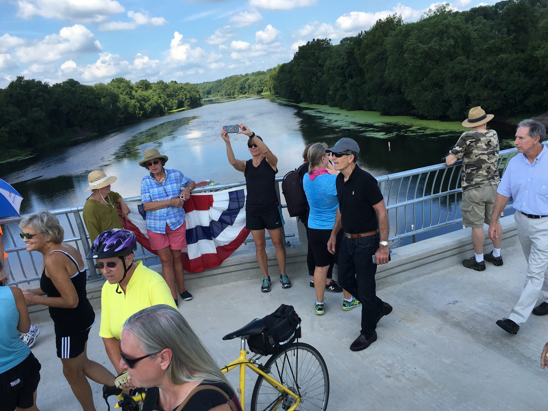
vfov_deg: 46.8
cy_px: 211
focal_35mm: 30
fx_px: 475
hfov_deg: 60.0
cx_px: 282
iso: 25
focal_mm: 4.15
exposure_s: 1/927
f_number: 2.2
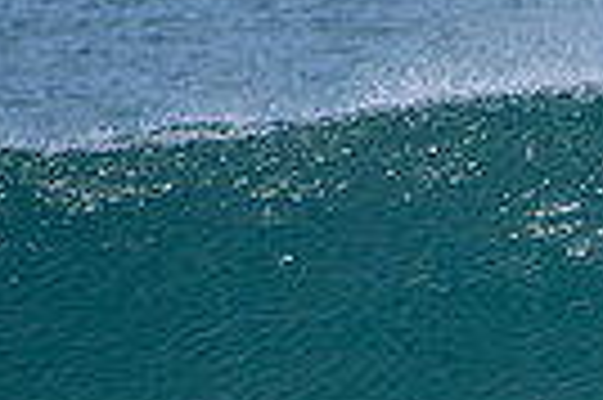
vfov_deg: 0.6
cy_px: 546
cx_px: 752
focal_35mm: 2172
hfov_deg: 1.0
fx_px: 36336
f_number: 6.3
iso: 250
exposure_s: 1/2500
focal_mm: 500
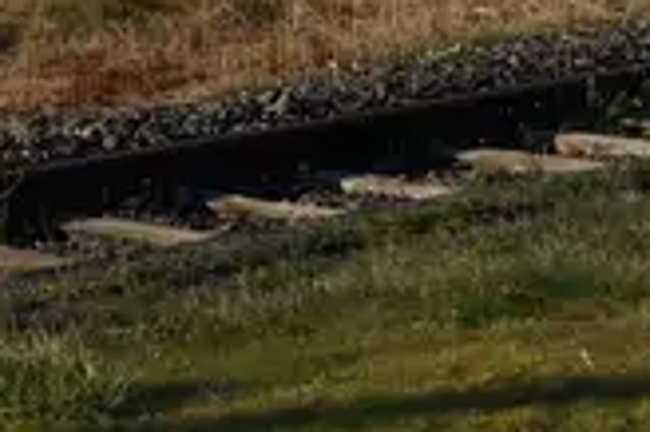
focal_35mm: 304
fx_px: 5483
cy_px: -1044
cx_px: 1213
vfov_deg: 4.3
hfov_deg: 6.6
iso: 100
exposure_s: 1/100
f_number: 13
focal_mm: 26
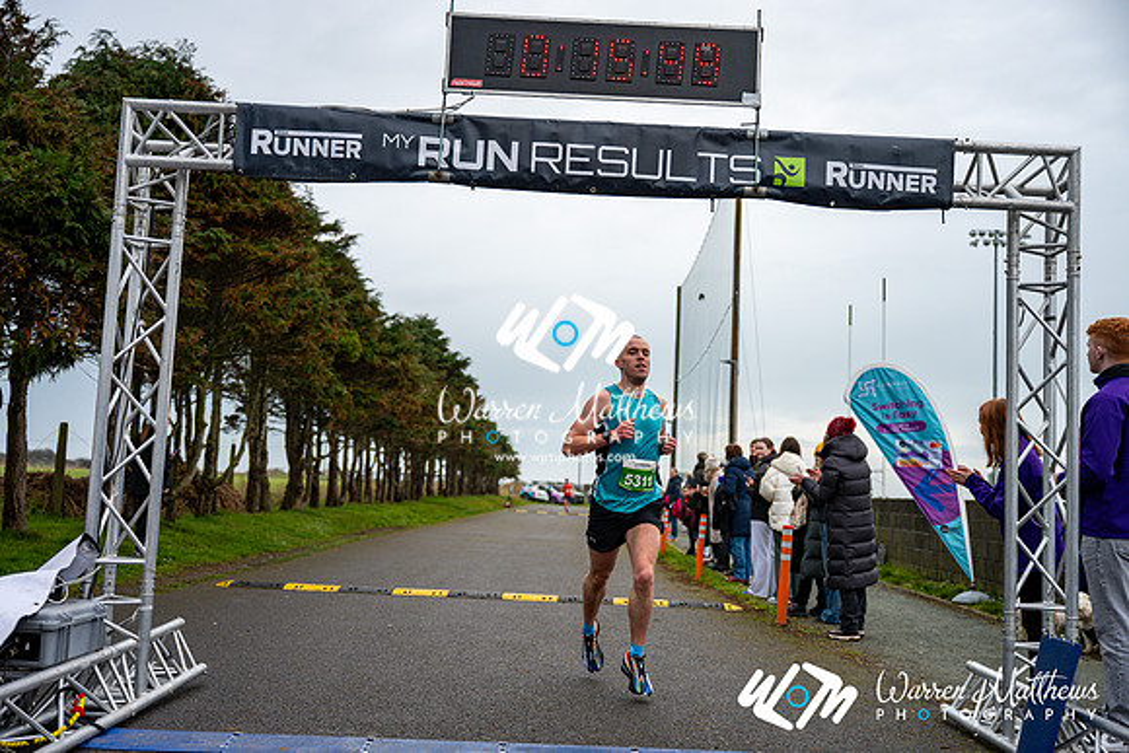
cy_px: 376
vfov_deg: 35.1
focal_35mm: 38
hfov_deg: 50.7
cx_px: 564
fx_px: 1192
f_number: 2.8
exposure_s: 1/1250
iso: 110
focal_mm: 38
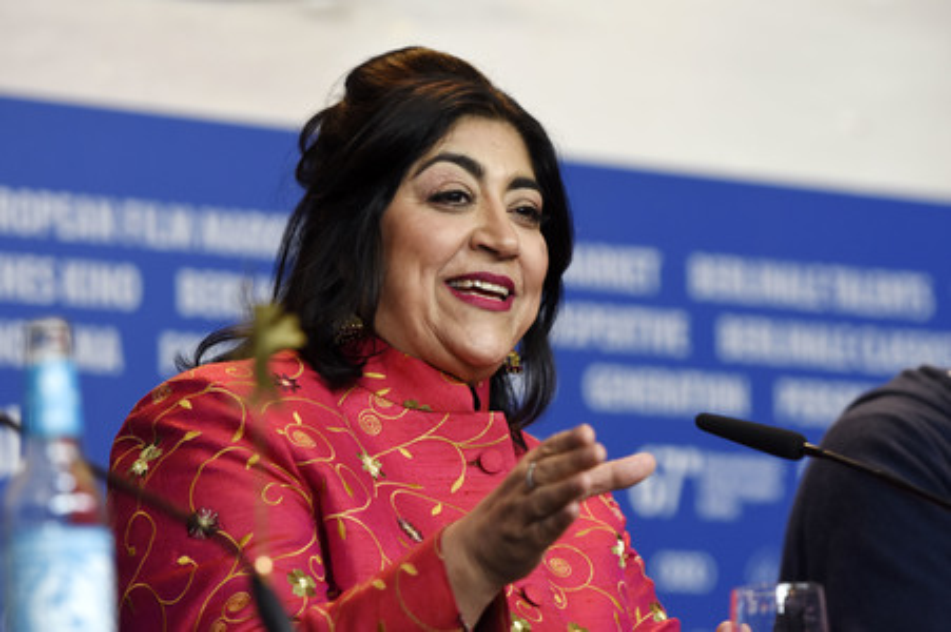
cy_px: 316
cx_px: 476
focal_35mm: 218
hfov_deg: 9.5
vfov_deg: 6.3
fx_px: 5741
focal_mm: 145
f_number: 3.5
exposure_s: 1/320
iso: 800
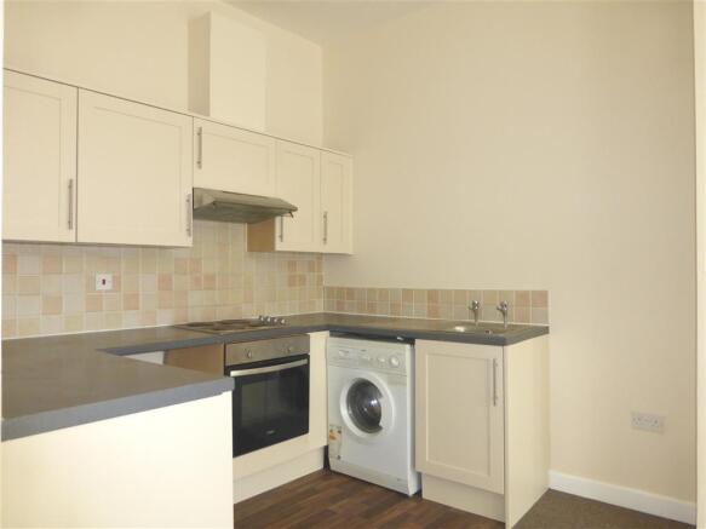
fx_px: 489
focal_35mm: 24
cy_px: 264
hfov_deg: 71.6
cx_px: 353
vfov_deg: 56.8
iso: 250
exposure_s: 1/60
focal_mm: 4.3
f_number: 3.3
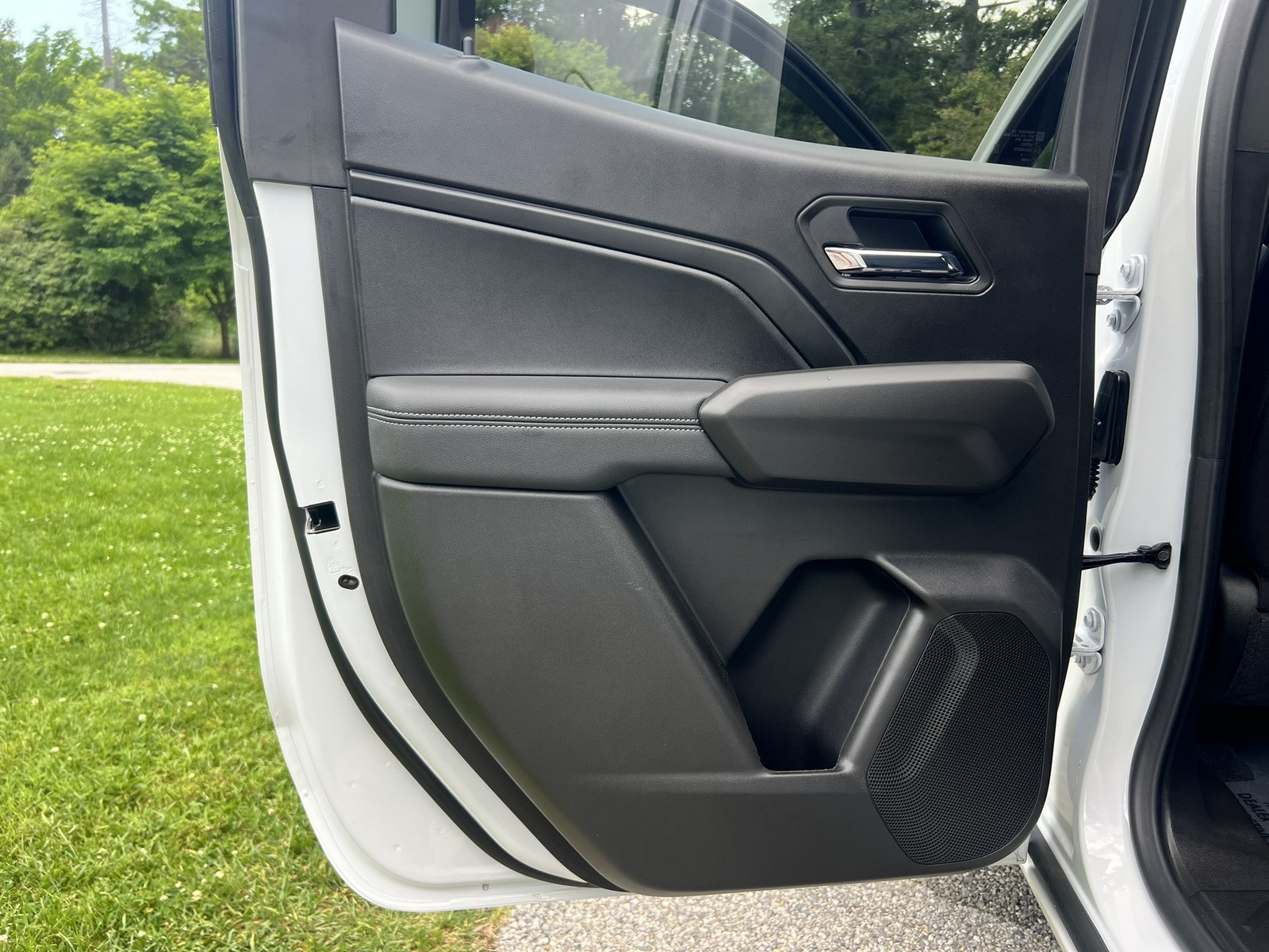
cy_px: 476
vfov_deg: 53.1
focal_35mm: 26
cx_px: 634
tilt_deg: -10.9
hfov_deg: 67.3
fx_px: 953
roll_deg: +0.7
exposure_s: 1/389
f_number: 1.5
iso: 50
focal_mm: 5.7
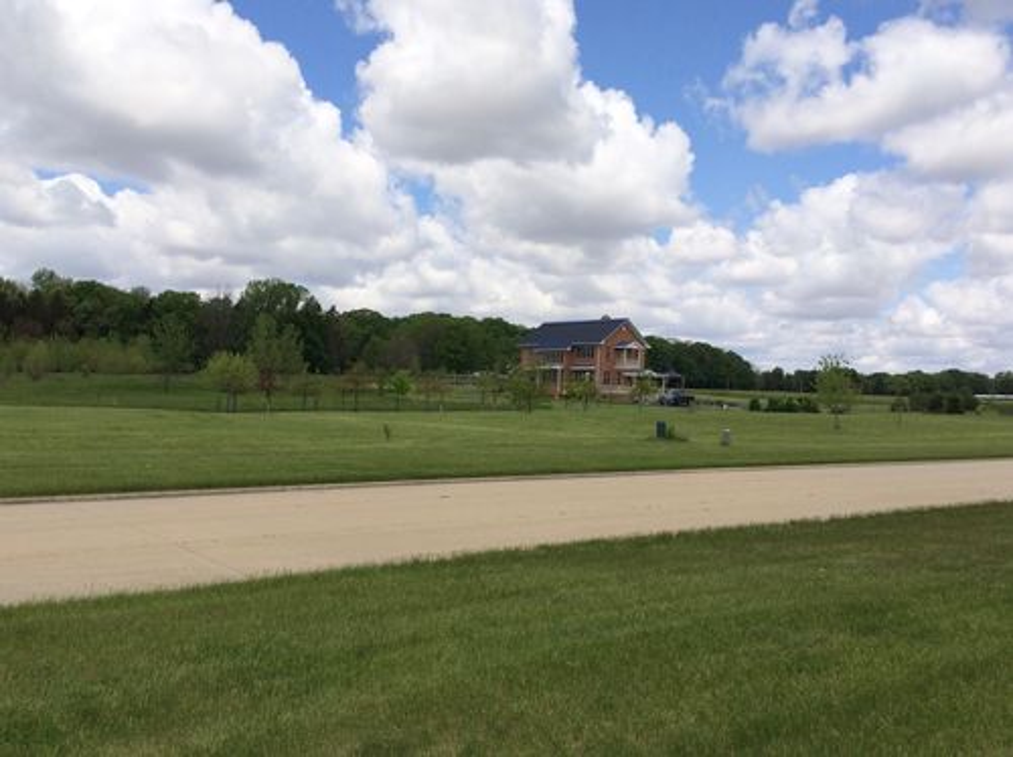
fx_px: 848
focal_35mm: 29
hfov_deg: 61.7
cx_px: 506
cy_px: 378
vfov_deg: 48.2
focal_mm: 4.15
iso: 32
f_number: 2.2
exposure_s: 1/2933
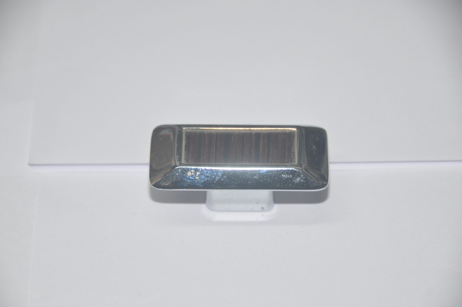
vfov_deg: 7.6
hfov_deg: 11.4
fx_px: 2307
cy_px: 154
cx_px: 231
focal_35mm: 180
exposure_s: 1/60
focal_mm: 120
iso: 1250
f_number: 5.3
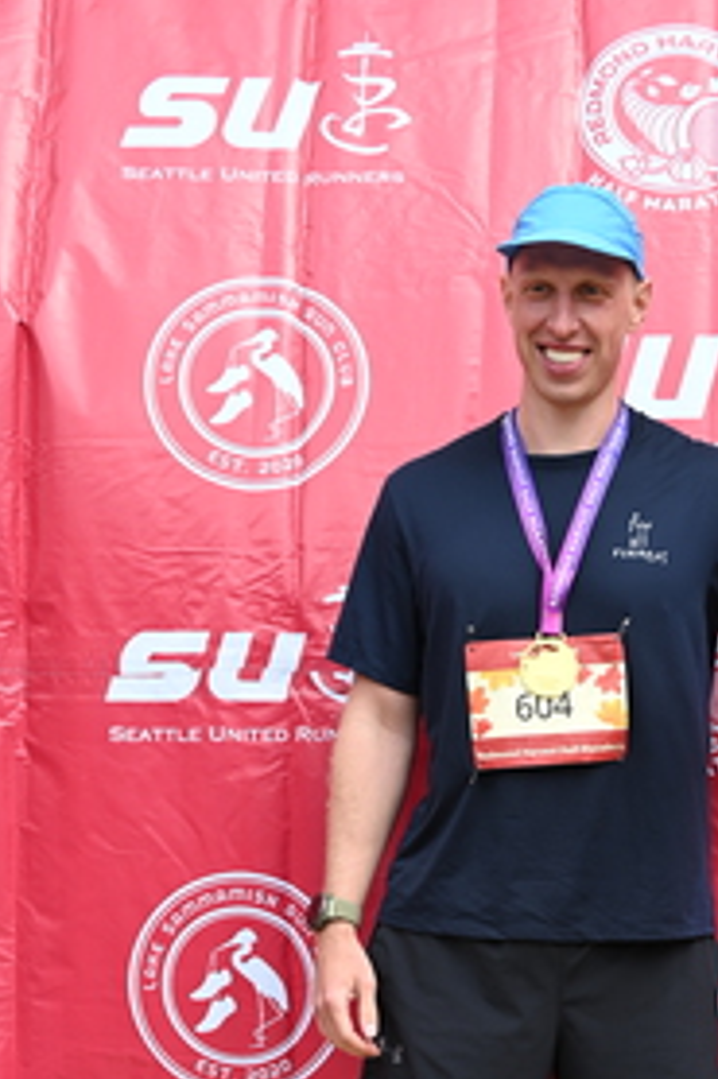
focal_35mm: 99
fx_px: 2965
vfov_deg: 20.2
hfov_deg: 13.8
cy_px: 959
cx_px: 534
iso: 180
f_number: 5.6
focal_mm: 50
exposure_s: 1/250
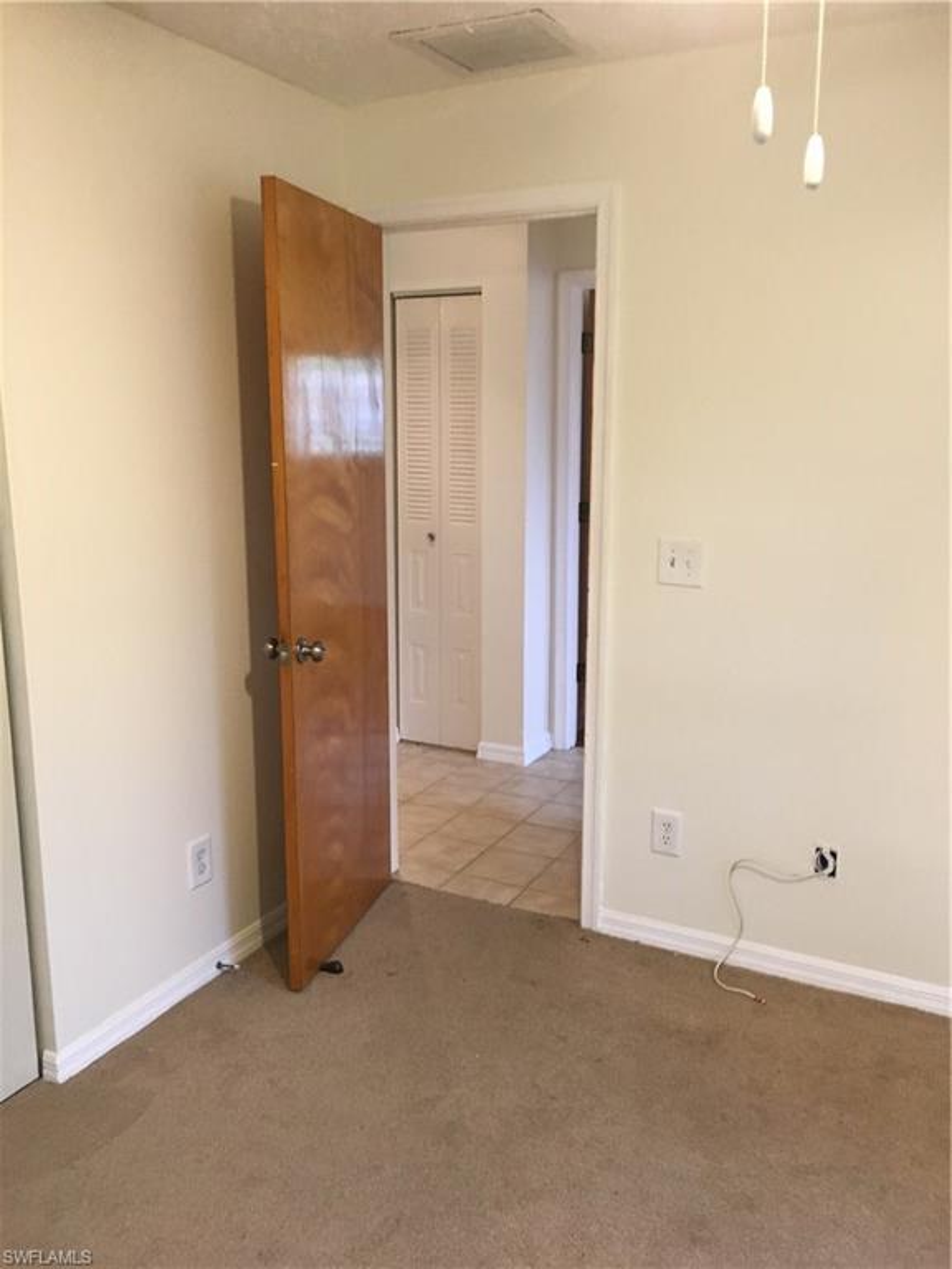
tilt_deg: -7.2
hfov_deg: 48.2
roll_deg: +1.8
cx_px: 476
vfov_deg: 61.7
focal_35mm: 29
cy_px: 634
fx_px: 1063
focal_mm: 4.15
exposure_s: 1/30
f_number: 2.2
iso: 125
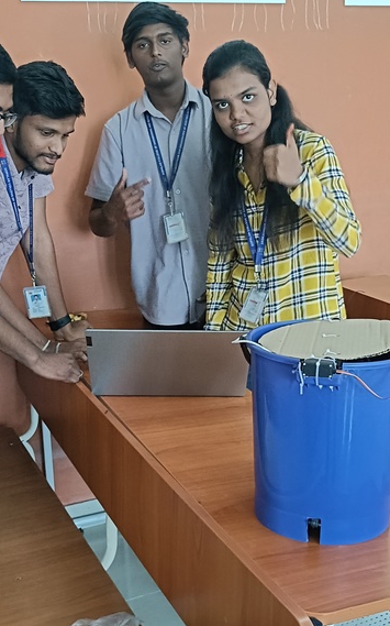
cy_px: 312
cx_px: 205
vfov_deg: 42.7
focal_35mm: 47
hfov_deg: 27.4
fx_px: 800
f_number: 1.7
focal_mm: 4.7
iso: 3118
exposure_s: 1/99.9
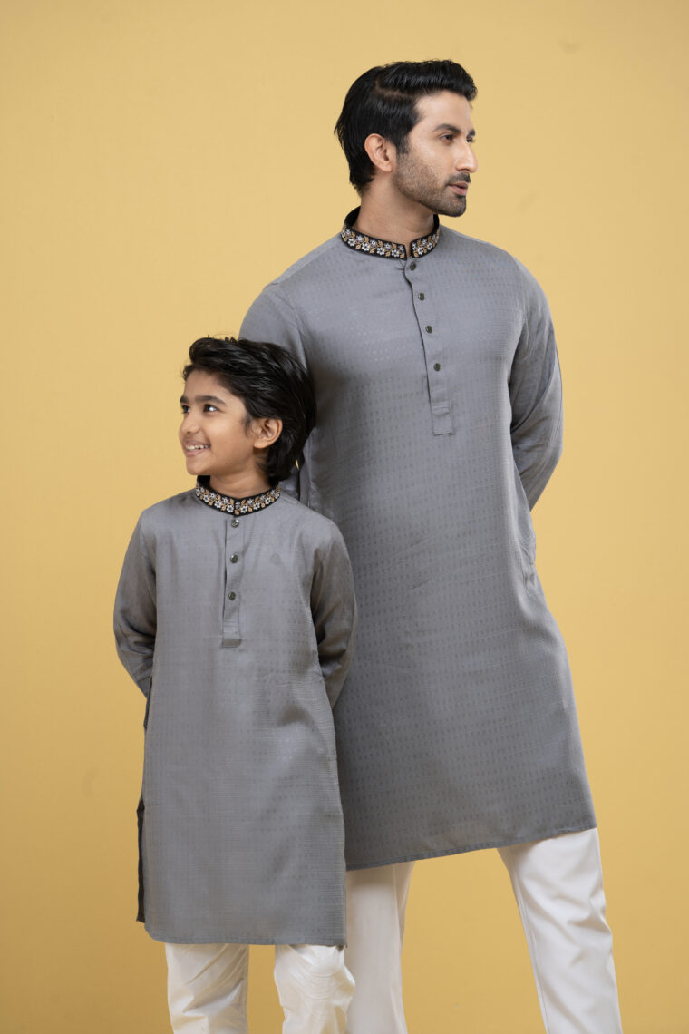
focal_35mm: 147
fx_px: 4220
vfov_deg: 14.0
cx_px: 344
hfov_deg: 9.3
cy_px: 517
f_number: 8
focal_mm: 147
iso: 160
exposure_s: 1/125
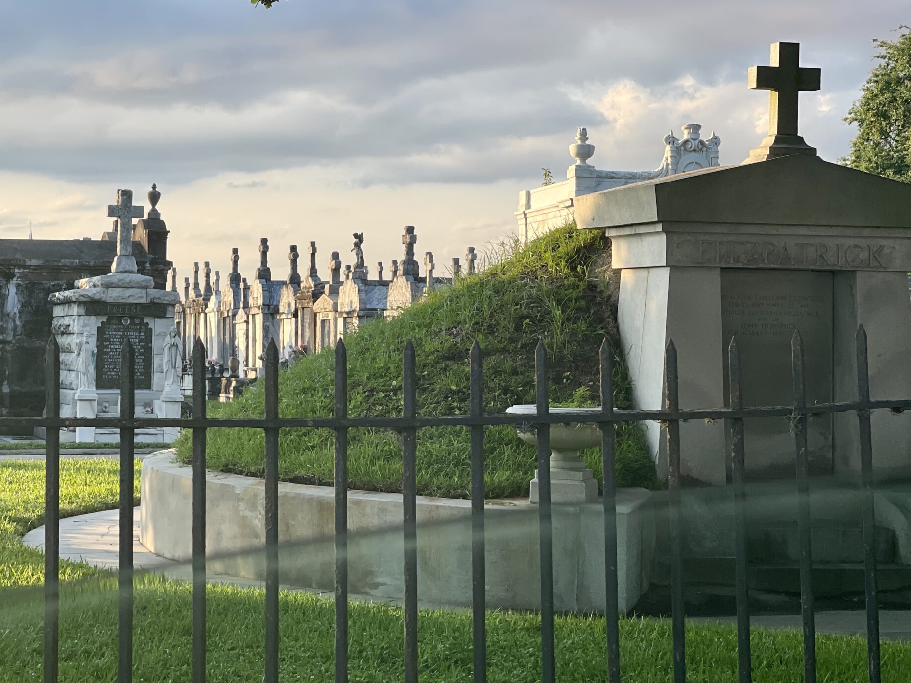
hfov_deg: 22.0
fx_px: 2342
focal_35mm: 89
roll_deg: -0.7
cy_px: 221
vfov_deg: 16.6
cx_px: 338
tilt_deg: +2.6
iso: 20
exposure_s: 1/255
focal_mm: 7.5
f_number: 2.2
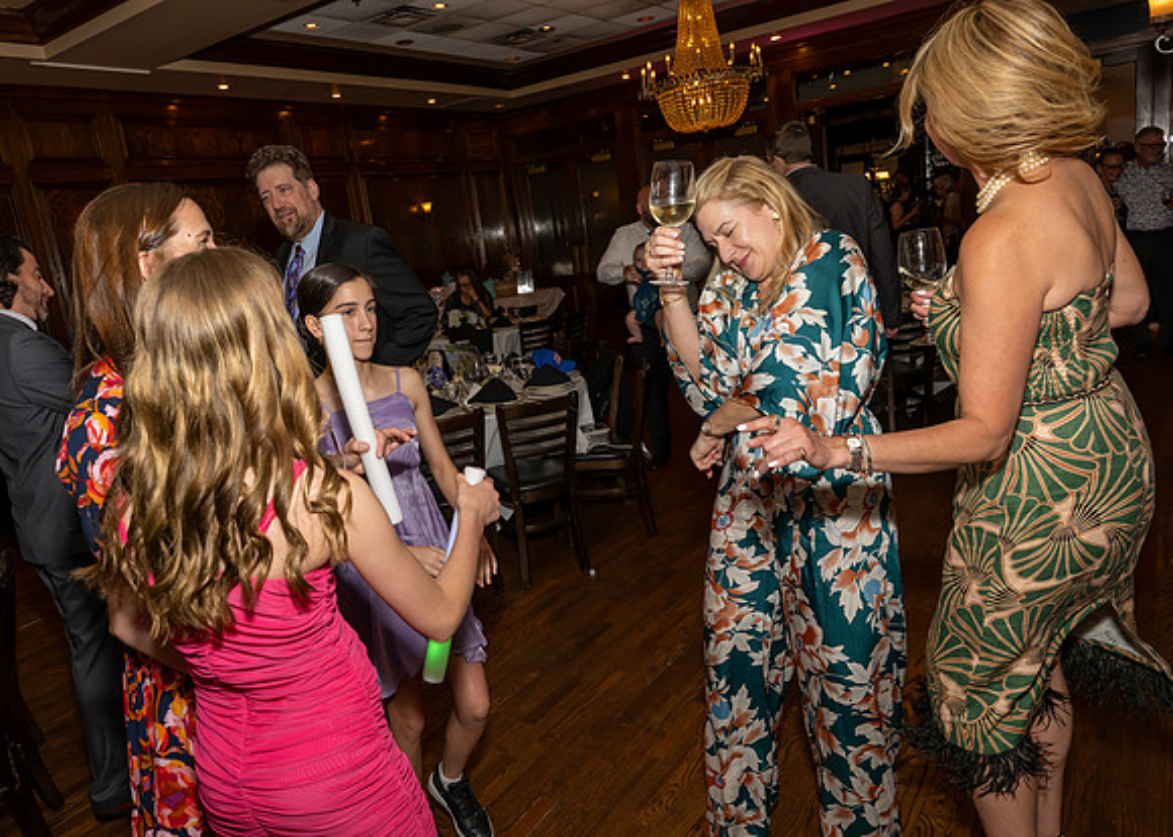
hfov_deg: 69.9
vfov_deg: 53.1
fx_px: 838
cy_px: 418
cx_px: 545
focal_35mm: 25
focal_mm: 24
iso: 640
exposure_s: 1/250
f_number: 8
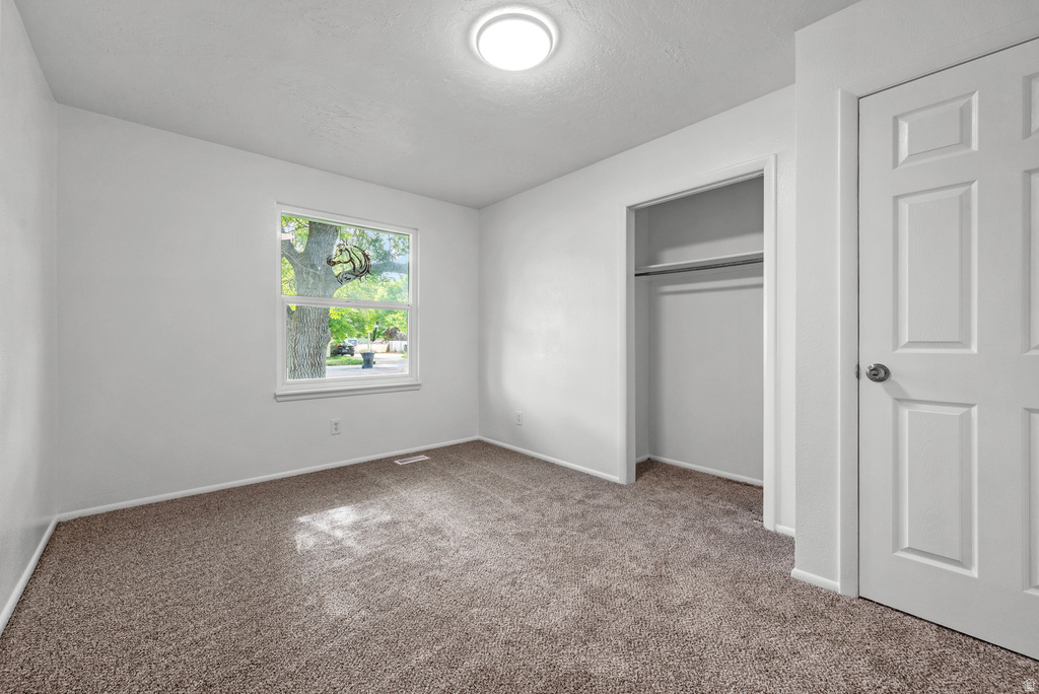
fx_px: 404
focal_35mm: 14
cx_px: 520
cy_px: 347
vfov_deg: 81.3
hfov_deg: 104.2
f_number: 8
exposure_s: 1/3
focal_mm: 14
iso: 500
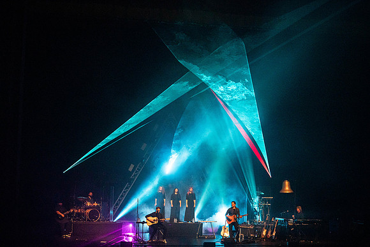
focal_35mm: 70
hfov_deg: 28.8
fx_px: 720
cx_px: 185
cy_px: 124
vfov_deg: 19.5
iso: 6400
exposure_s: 1/250
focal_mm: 70
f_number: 5.6
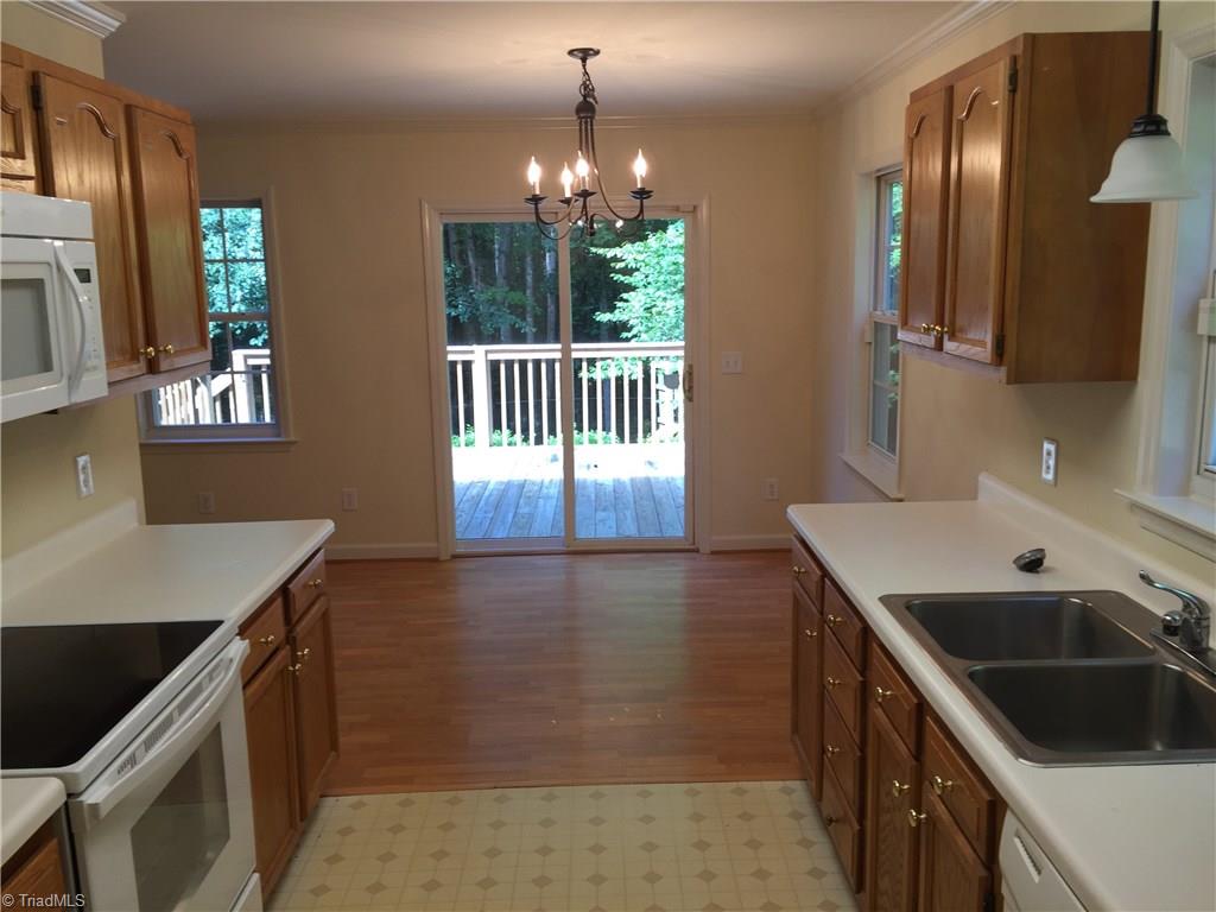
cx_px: 608
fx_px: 1019
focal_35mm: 29
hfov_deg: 61.7
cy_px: 456
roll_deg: +1.4
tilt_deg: -10.8
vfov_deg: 48.2
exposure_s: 1/40
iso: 32
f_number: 2.2
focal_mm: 4.15
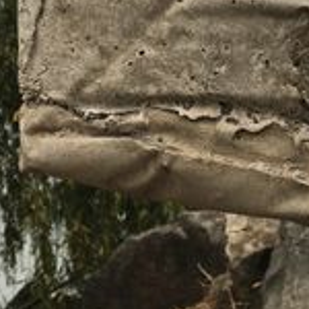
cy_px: 35
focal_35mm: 75
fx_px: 757
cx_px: 175
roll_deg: -1.2
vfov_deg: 22.5
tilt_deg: -0.5
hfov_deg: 23.0
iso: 25
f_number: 2.2
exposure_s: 1/437
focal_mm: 4.15
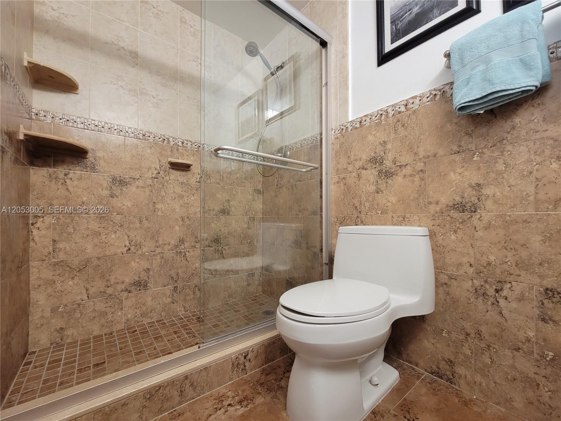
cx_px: 280
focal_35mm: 13
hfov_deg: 106.2
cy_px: 210
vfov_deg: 89.9
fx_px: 211
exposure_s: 1/60
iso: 400
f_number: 2.2
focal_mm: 2.2
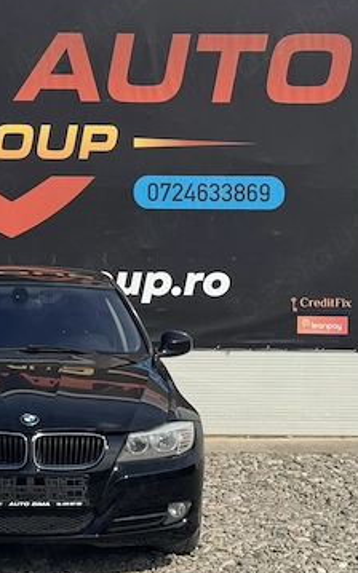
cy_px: 267
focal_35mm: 85
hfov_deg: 15.2
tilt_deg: +0.7
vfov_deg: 24.4
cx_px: 38
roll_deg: -0.5
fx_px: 1329
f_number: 1.78
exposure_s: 1/5848
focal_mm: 6.76
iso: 64
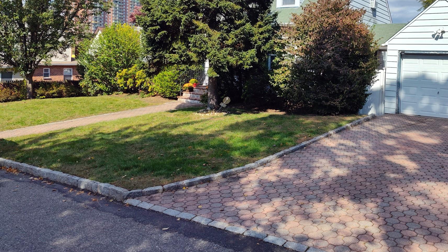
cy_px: 73
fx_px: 356
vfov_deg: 38.2
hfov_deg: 63.9
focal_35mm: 30
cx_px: 264
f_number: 1.8
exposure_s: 1/1800
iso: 100
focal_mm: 5.56
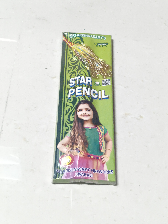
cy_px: 112
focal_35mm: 68
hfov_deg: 21.6
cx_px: 84
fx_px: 440
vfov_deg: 28.6
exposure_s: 1/50
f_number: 1.85
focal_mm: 7.1
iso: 6400
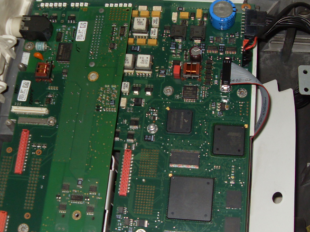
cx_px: 185
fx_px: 520
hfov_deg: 33.1
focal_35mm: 58
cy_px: 108
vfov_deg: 25.2
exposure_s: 1/45
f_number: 2.8
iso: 100
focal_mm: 6.3
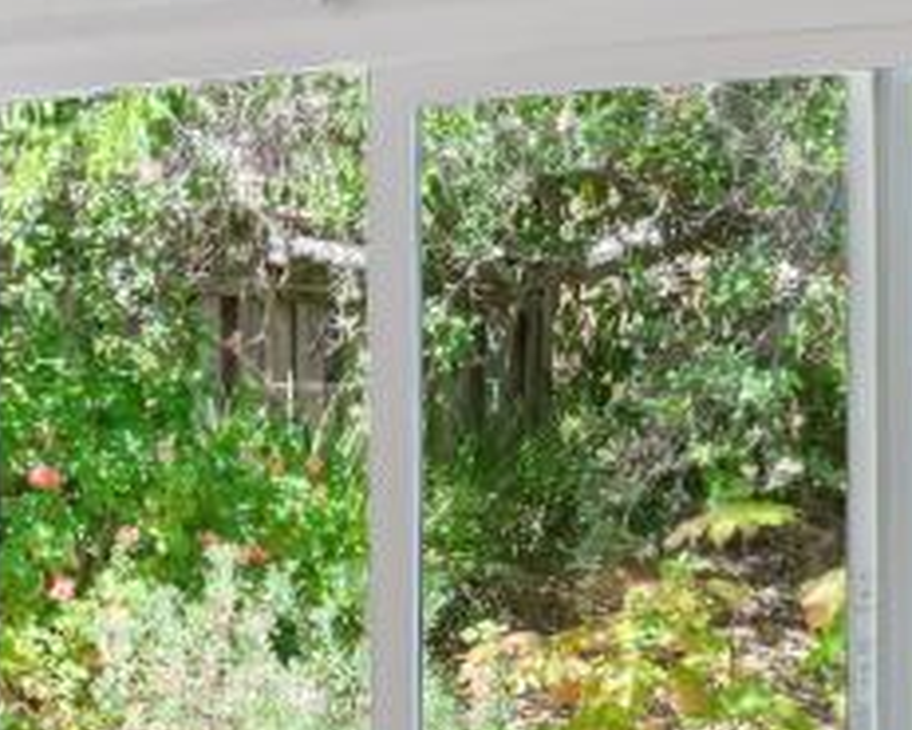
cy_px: 667
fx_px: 4942
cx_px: -1512
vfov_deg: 8.4
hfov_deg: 9.1
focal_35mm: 183
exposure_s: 1/50
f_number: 8
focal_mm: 30
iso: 500
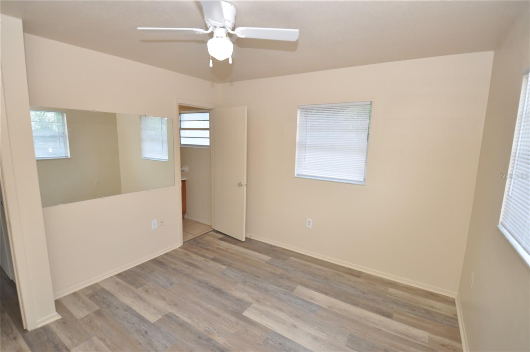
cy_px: 176
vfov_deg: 71.9
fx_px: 243
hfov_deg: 95.1
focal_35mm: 16
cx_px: 265
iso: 400
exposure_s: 1/125
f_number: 5.6
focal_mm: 11
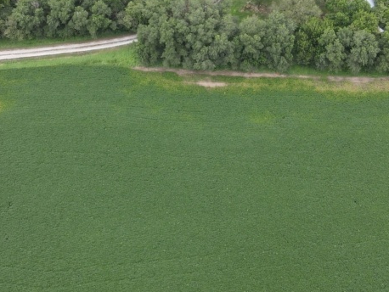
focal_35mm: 54
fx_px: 607
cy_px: -21
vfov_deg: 25.3
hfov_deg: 35.5
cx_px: 176
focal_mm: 4.5
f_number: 2.8
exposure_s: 1/90
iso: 100
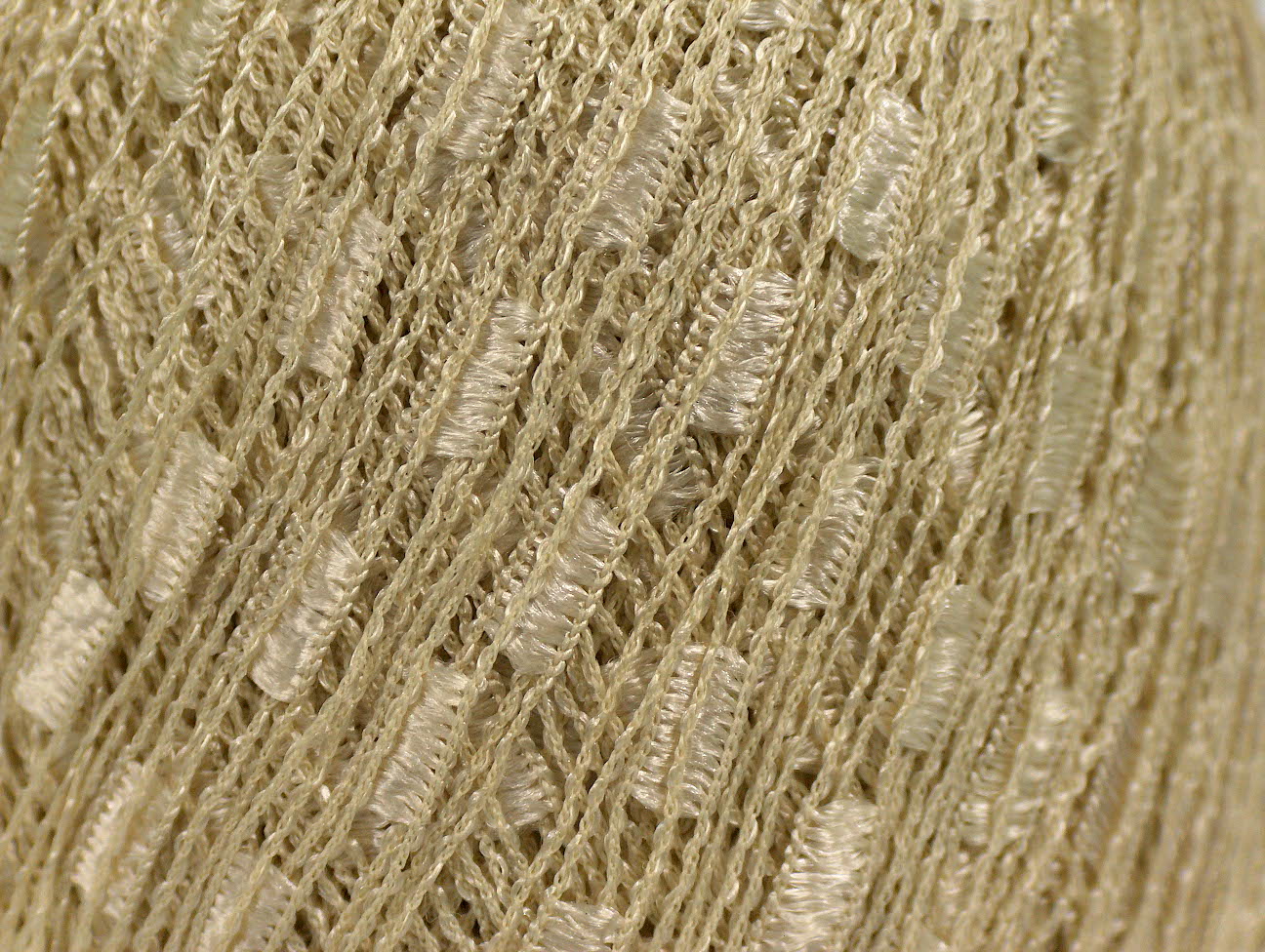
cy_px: 476
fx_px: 4245
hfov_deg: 16.9
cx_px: 632
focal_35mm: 116
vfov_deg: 12.8
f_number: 3
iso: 200
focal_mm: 23.76
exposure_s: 1/16.6
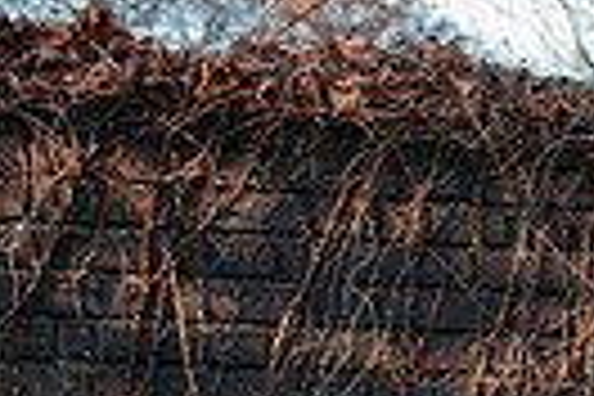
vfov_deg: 7.5
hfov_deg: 10.2
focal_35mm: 177
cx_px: 1397
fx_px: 2920
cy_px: 748
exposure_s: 1/500
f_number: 2.8
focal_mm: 35
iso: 640
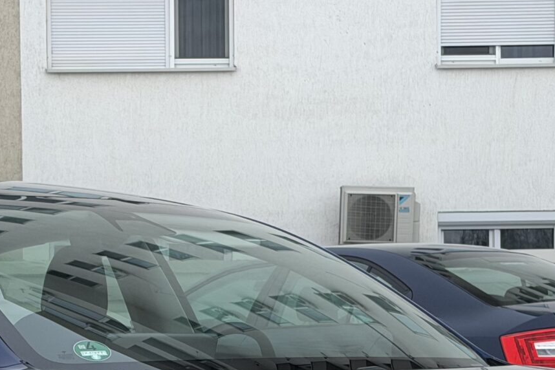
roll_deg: +1.1
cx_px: 159
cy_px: 388
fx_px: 2297
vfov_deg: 9.1
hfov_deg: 13.7
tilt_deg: -1.9
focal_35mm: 149
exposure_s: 1/917
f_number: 1.78
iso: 64
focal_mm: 6.76
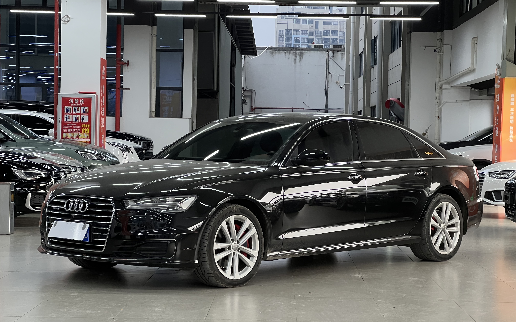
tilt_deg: -1.7
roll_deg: -1.0
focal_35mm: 82
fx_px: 1153
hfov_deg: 25.2
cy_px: 178
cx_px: 258
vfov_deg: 15.9
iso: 200
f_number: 2.8
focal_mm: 9
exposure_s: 1/50
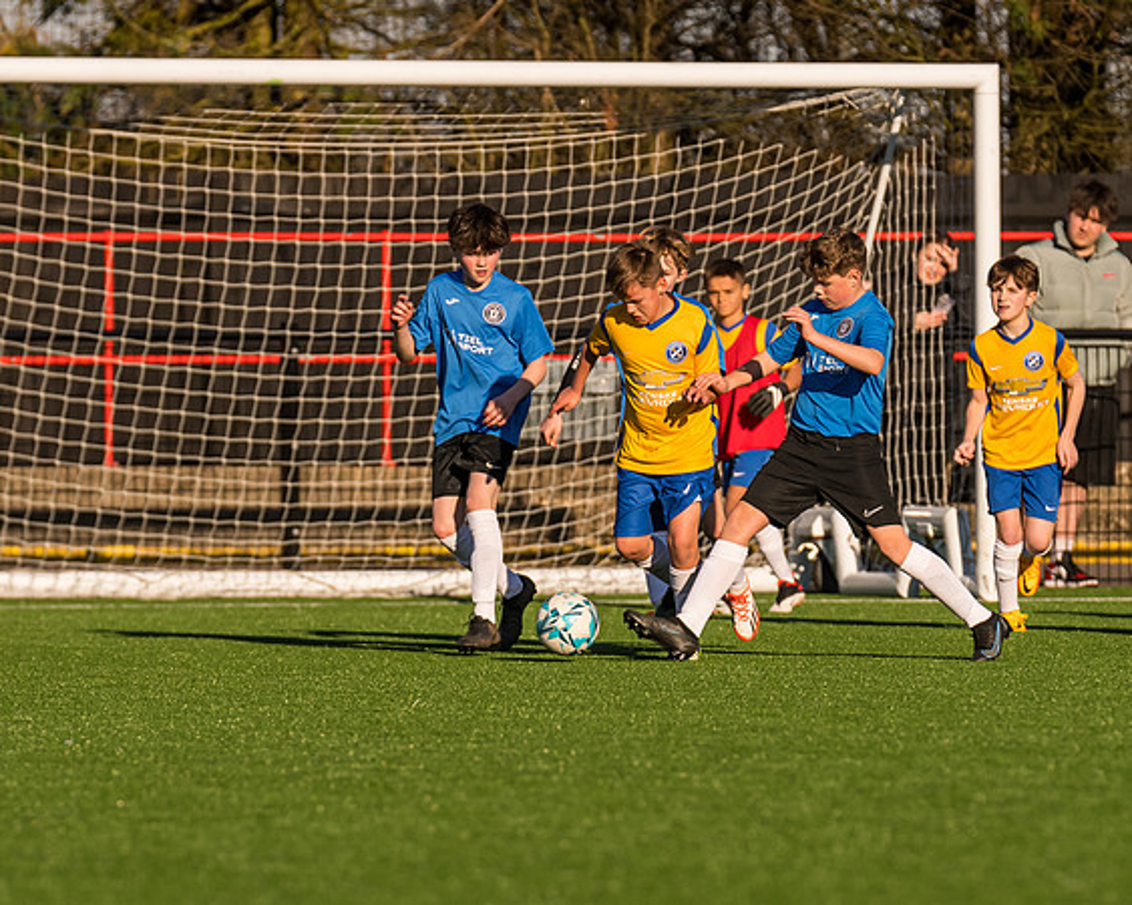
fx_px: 16079
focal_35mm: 480
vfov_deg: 3.2
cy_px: 497
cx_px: 553
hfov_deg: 4.0
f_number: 4
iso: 400
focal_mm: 250
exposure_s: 1/4000
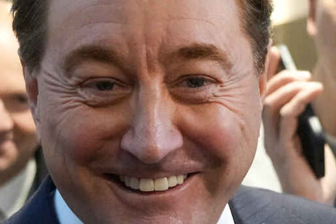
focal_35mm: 147
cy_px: 165
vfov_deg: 9.3
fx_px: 1372
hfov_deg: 13.8
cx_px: 292
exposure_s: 1/250
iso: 6400
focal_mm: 38
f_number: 4
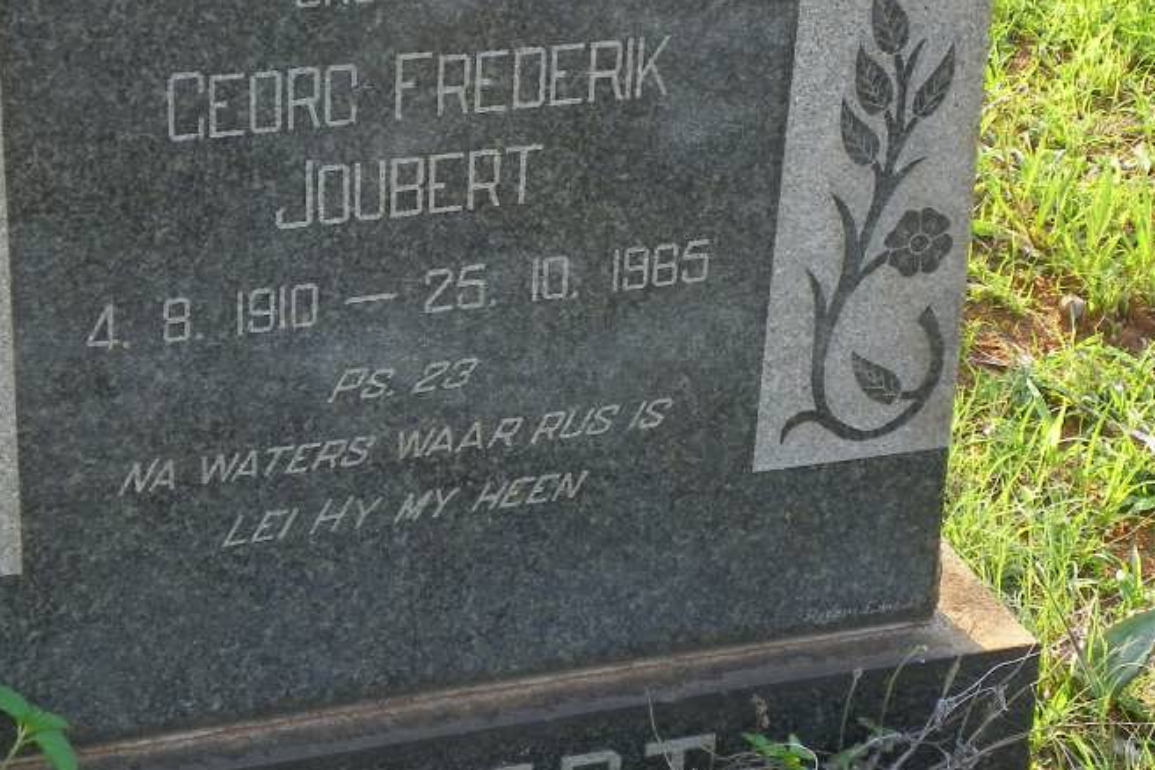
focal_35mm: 114
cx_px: 517
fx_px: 3657
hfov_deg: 17.9
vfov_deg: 12.0
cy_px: 223
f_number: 3.5
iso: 64
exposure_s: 1/100
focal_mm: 10.7
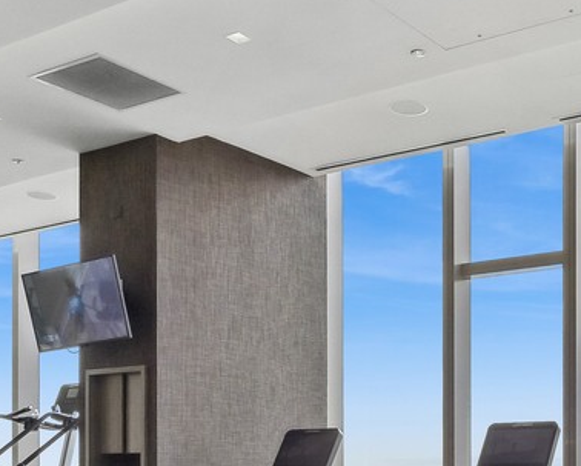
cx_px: 523
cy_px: 488
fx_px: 895
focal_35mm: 52
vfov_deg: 27.2
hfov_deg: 34.0
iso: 400
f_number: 7.1
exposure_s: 1/800
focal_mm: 7
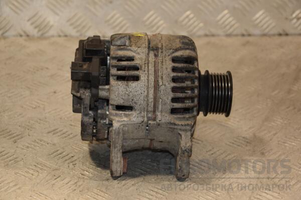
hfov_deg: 20.6
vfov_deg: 13.8
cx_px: 150
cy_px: 100
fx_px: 828
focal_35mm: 99
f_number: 5.3
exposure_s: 1/160
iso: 800
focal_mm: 66
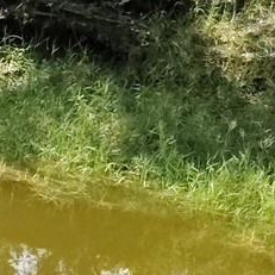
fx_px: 1321
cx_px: -585
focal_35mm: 147
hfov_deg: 9.2
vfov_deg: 11.8
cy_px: 48
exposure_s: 1/3717
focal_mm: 5.56
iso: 408
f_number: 1.8
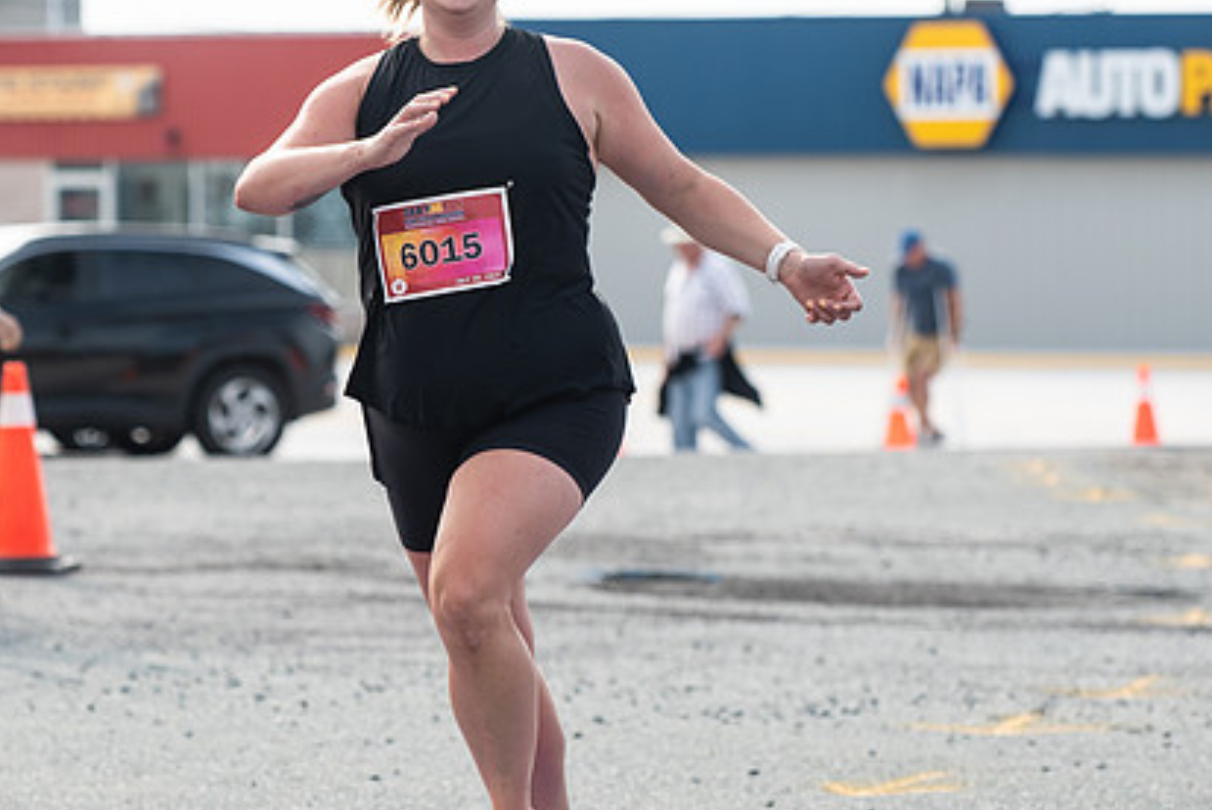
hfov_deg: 9.6
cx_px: 370
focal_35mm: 215
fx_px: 7243
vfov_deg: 6.4
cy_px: 350
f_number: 4.5
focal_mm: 112
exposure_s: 1/1000
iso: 250
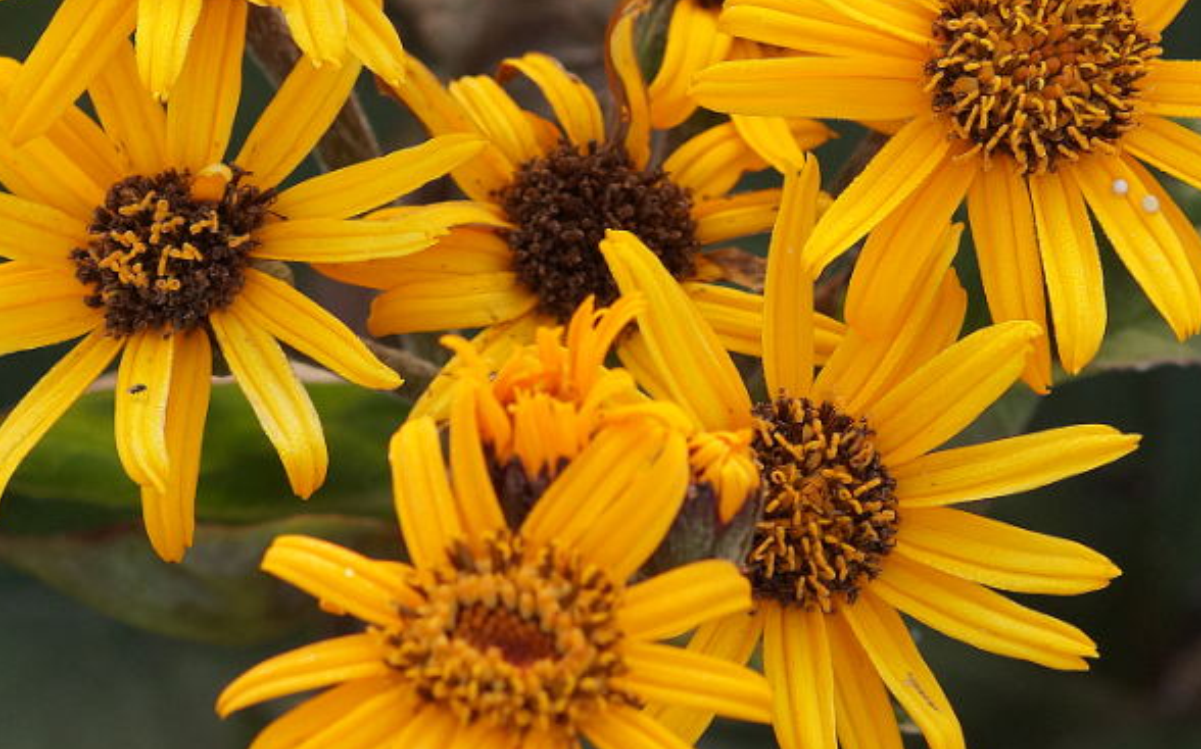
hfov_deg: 6.7
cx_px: 686
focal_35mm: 312
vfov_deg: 4.2
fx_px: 10208
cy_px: 155
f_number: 5.6
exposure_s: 1/160
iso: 500
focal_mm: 100
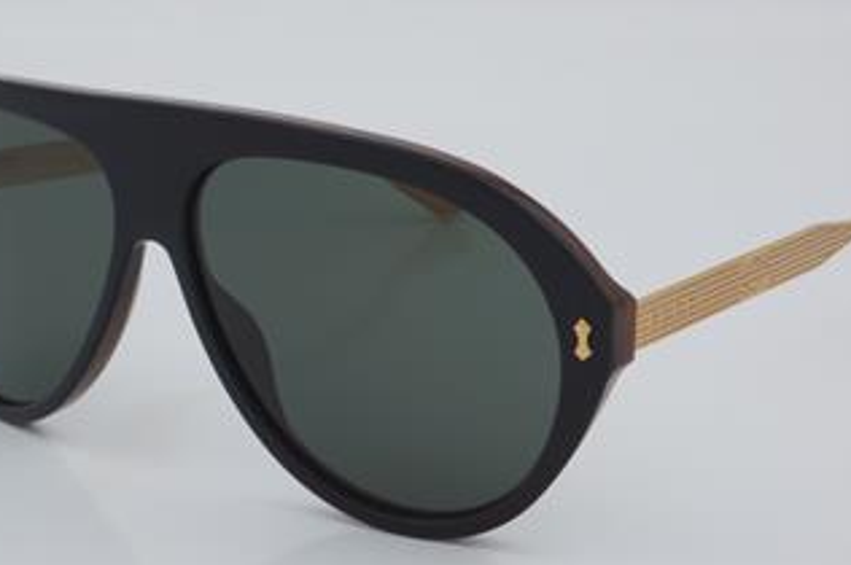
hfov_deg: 21.5
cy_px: 288
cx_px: 412
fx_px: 2243
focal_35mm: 95
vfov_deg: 14.4
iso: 100
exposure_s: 1/4
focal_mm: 50
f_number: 32
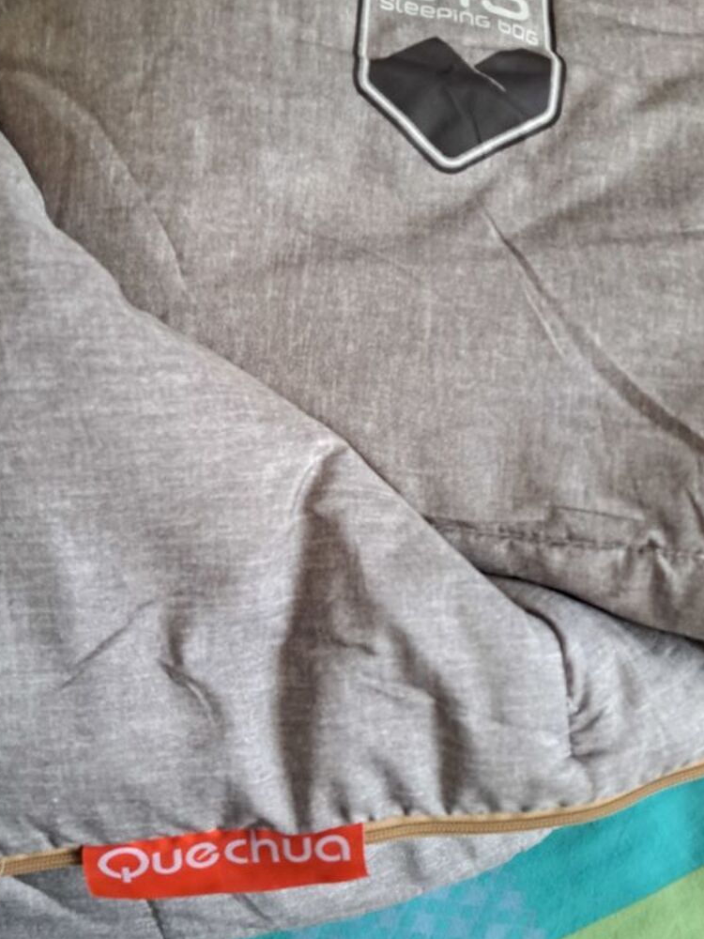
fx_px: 868
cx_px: 275
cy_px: 427
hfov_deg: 43.9
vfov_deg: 56.7
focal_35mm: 32
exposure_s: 1/33
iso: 320
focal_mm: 5.23
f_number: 1.8
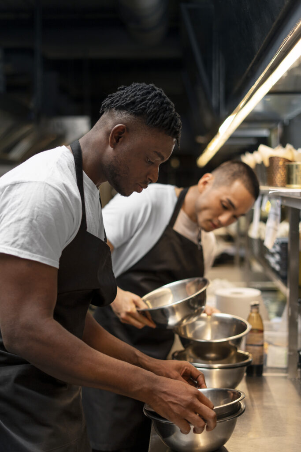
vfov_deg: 39.6
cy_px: 226
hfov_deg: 27.0
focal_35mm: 50
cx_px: 150
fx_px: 627
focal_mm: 50
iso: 250
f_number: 2
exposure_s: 1/160
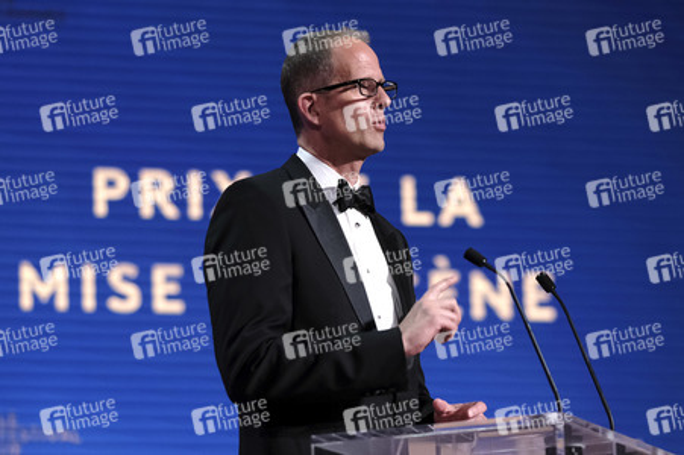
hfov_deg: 15.2
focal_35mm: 135
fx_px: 2563
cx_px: 342
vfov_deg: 10.1
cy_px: 228
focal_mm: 90
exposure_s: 1/400
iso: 1600
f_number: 2
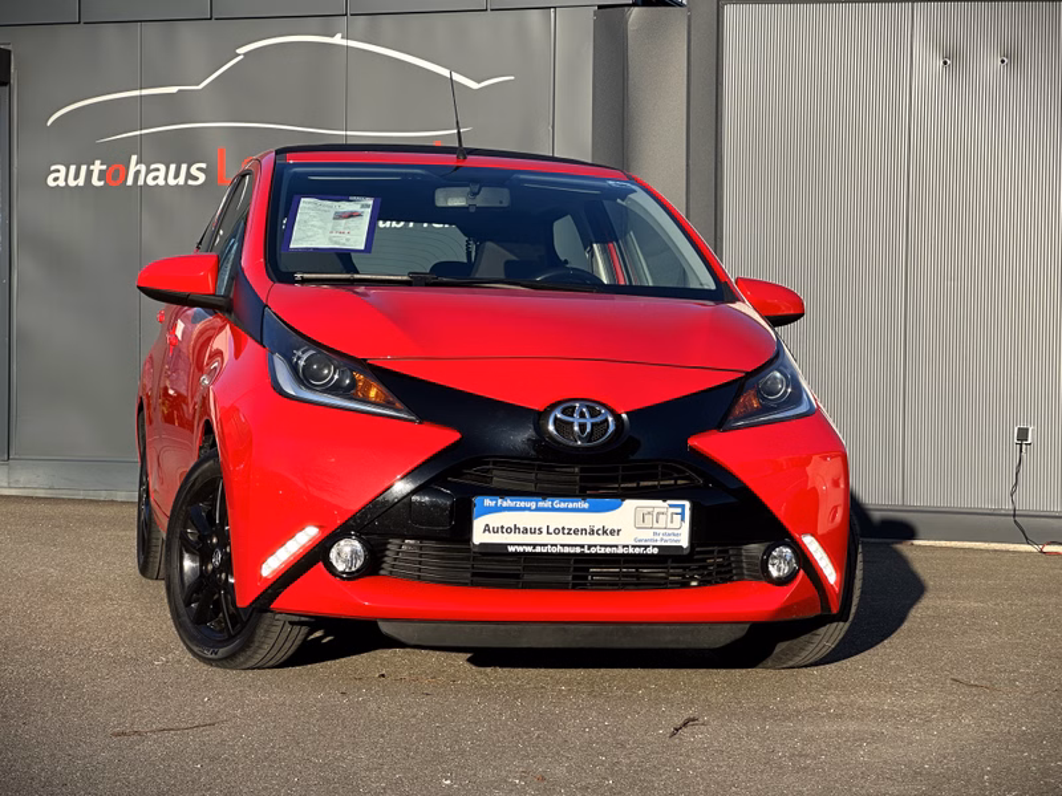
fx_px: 2362
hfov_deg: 25.3
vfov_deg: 19.1
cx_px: 531
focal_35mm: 77
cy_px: 398
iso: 32
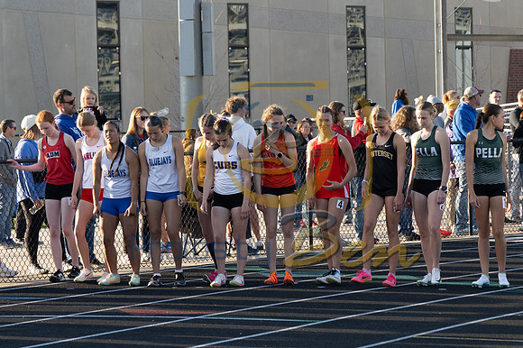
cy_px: 156
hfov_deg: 13.8
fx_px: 2155
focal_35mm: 148
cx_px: 246
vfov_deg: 9.2
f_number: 5.6
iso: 1000
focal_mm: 75
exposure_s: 1/1000
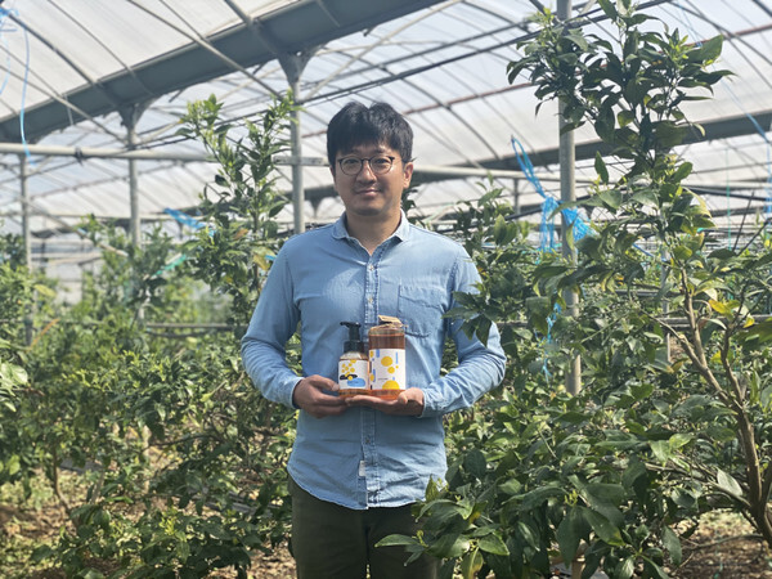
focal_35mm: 52
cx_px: 386
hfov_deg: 36.8
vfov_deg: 28.0
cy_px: 290
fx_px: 1160
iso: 20
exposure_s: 1/813
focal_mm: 6
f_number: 2
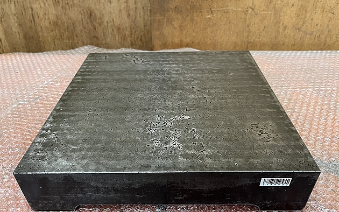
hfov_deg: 66.5
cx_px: 168
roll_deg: +1.7
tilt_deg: -36.6
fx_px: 259
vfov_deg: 44.5
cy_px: 116
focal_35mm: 28
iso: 160
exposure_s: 1/60
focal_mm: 5.1
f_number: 1.6
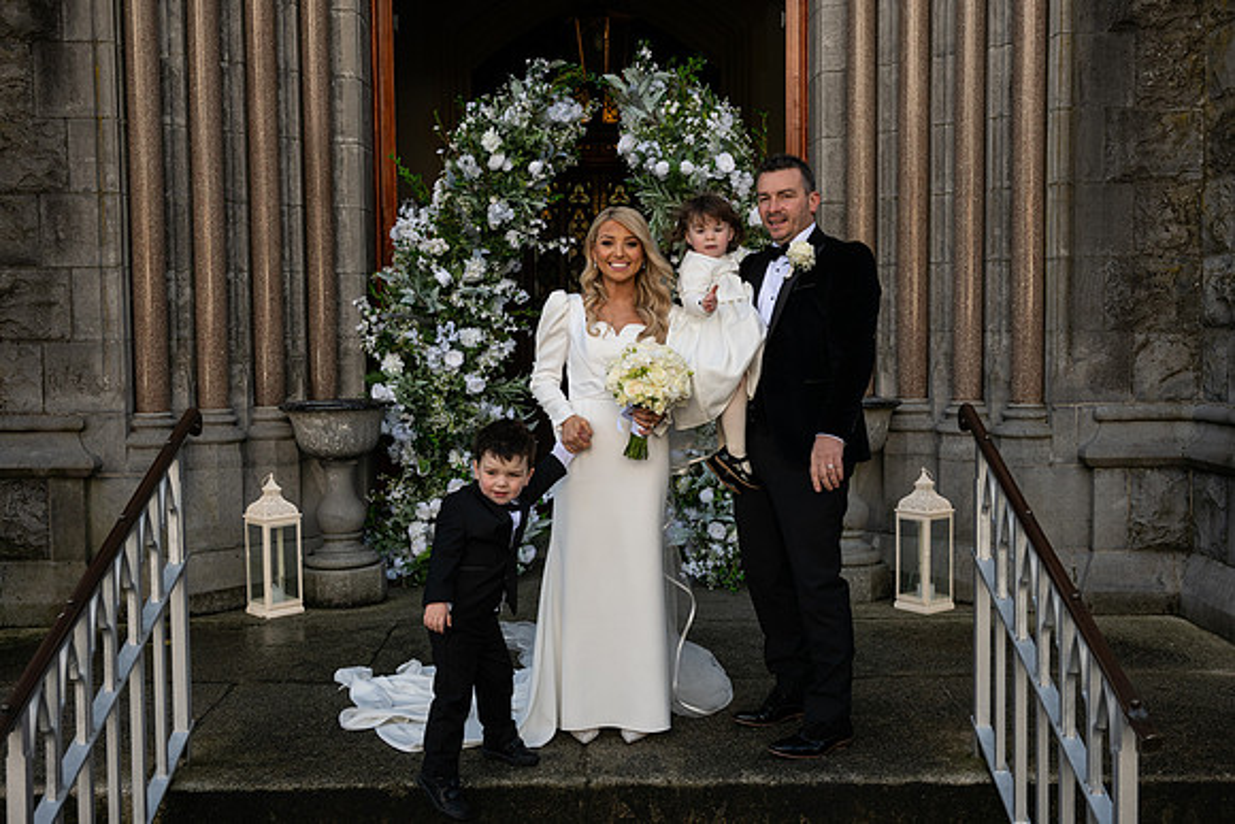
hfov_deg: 46.6
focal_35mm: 42
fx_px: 1435
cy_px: 412
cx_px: 618
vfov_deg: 32.0
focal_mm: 40
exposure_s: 1/800
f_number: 5.6
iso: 320
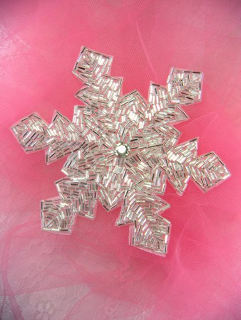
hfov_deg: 32.9
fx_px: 408
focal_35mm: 44
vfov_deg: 42.9
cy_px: 160
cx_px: 120
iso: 64
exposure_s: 1/161
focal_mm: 7.4
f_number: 4
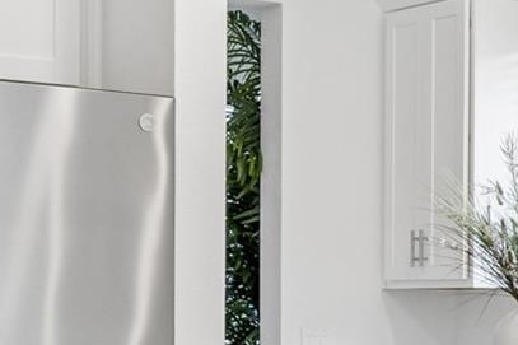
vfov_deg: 11.5
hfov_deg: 14.7
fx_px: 1697
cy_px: 334
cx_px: 988
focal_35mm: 118
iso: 100
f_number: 7.1
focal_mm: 20
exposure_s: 1/15
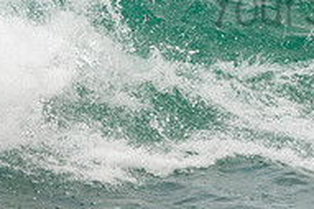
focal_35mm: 959
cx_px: 378
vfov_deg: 1.4
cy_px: -12
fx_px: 8357
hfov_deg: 2.2
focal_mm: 210
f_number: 5.6
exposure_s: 1/1250
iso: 250
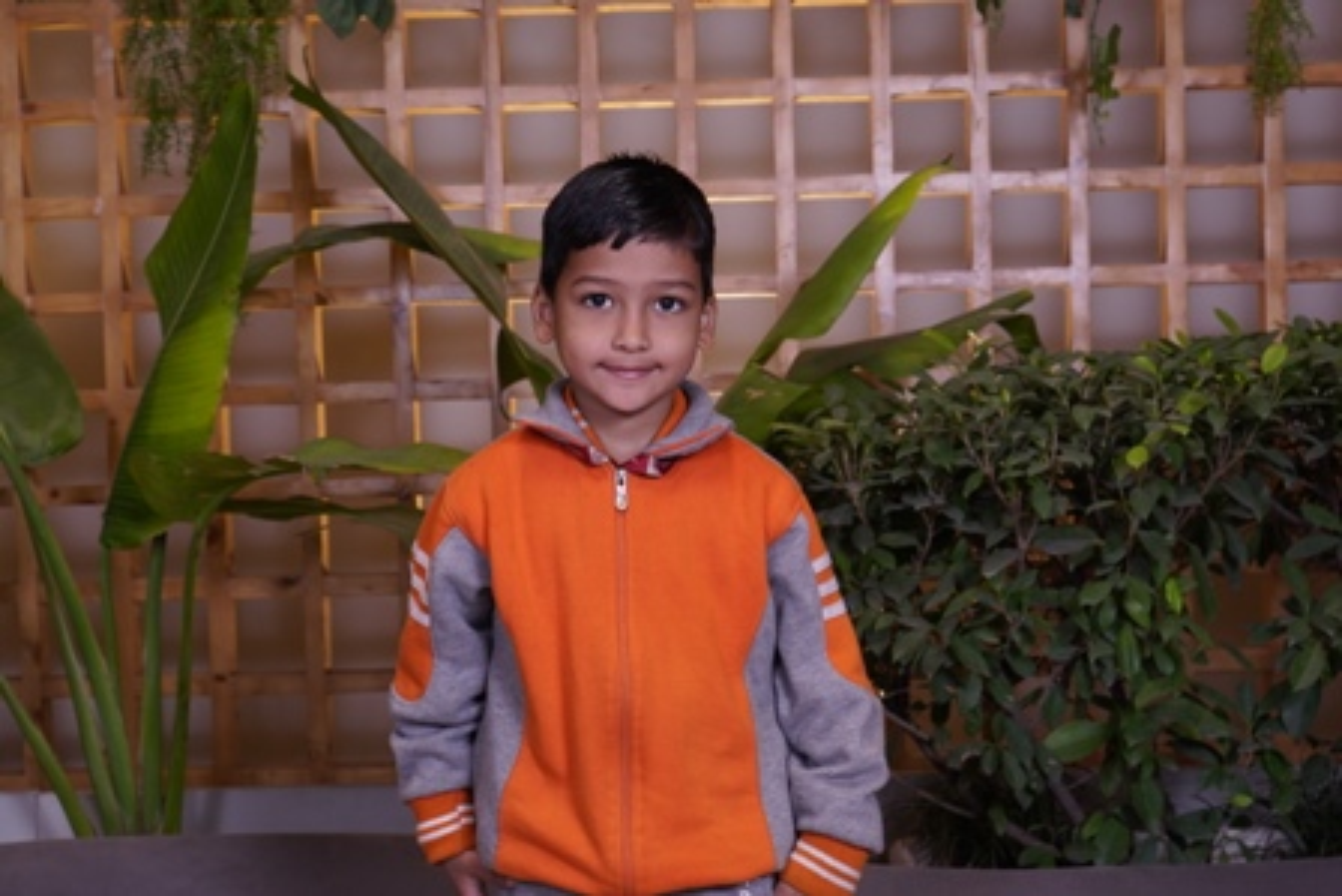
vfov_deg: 26.5
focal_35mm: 51
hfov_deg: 38.9
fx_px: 1902
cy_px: 448
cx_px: 671
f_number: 4.5
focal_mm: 34
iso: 400
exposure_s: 1/125
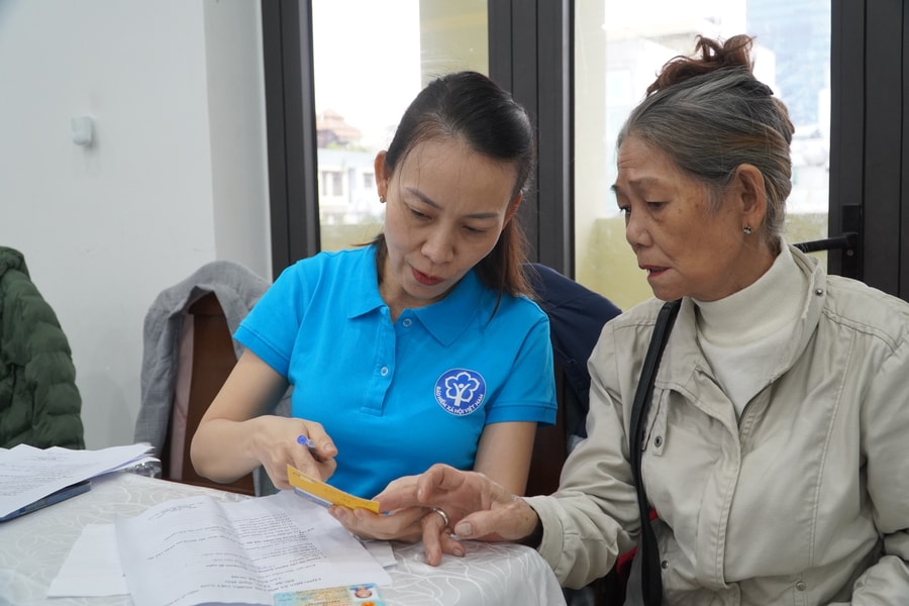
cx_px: 454
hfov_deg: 55.1
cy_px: 303
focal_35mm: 34
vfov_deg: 38.4
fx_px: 871
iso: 1000
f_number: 4
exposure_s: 1/160
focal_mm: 23
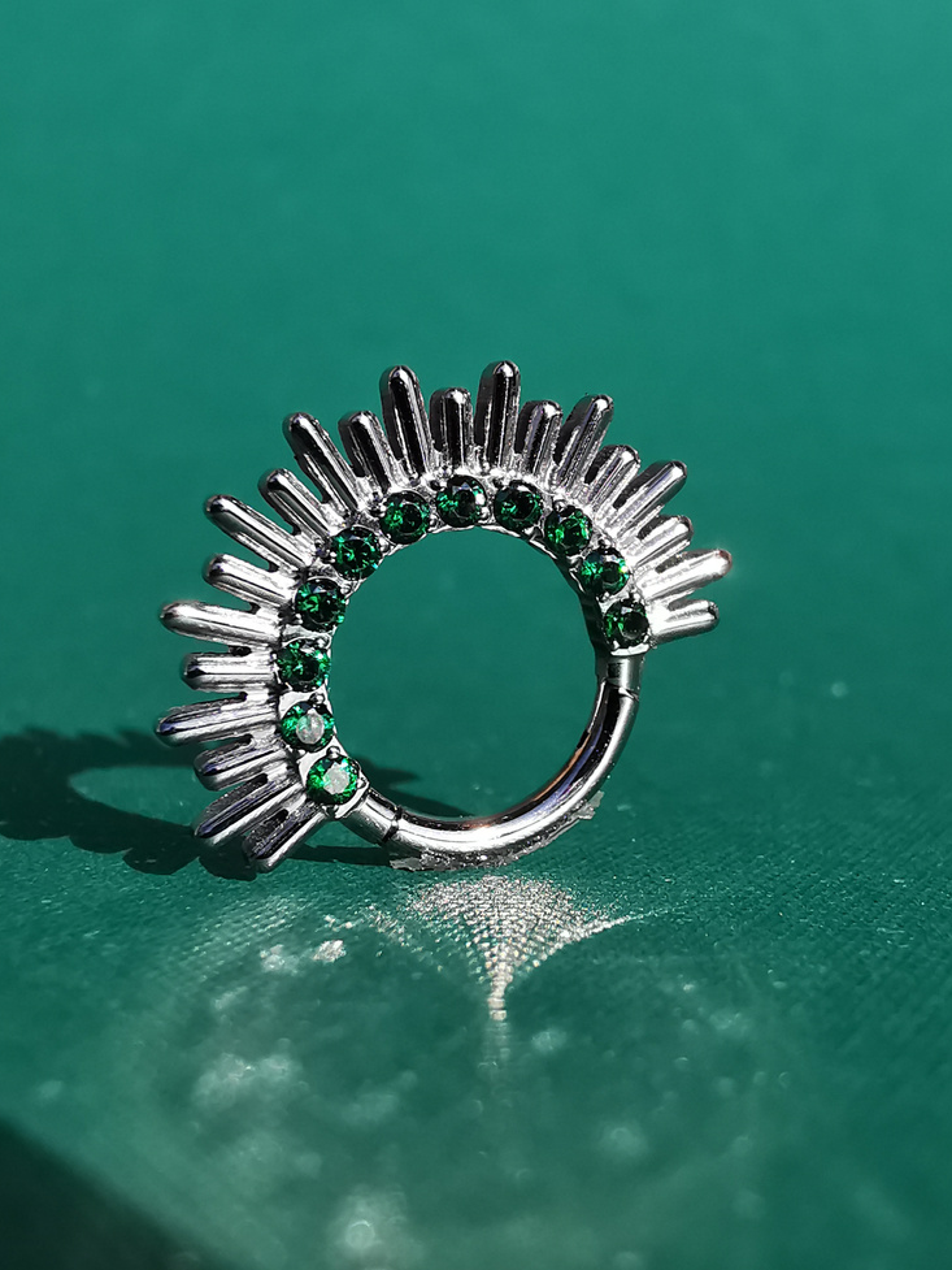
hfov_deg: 32.9
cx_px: 478
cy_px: 640
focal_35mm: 44
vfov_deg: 42.9
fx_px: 1613
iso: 50
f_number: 2.2
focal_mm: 2.35
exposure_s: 1/974
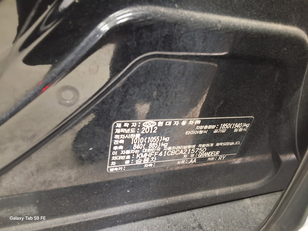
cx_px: 154
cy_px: 116
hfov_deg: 63.4
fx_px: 249
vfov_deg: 49.7
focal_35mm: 28
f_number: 1.9
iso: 320
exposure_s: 1/24
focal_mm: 2.91
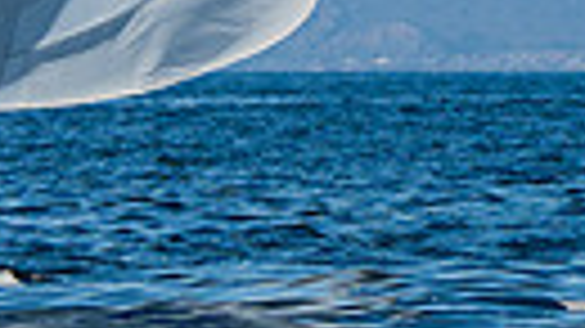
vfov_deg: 1.0
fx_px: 18870
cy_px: -807
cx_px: 146
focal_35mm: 1217
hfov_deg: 1.8
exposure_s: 1/1600
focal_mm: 150
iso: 100
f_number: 5
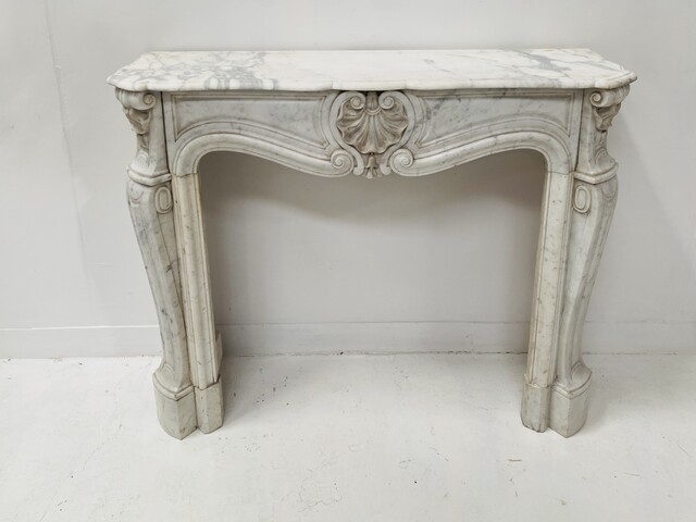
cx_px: 348
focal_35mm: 26
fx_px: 523
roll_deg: +2.0
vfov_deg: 53.1
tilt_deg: -29.8
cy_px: 261
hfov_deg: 67.3
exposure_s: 1/122
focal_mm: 4.25
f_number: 1.8
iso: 100
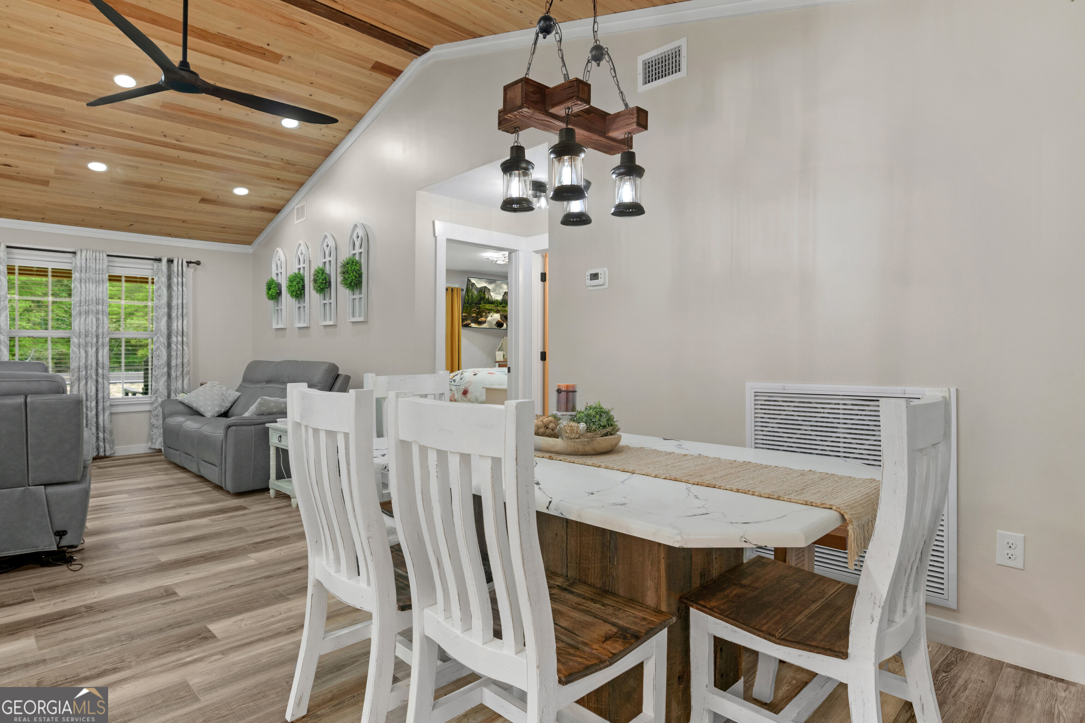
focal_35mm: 18
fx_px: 542
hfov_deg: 90.0
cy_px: 362
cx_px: 542
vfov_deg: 67.4
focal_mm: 12
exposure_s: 1/8
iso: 250
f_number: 7.1
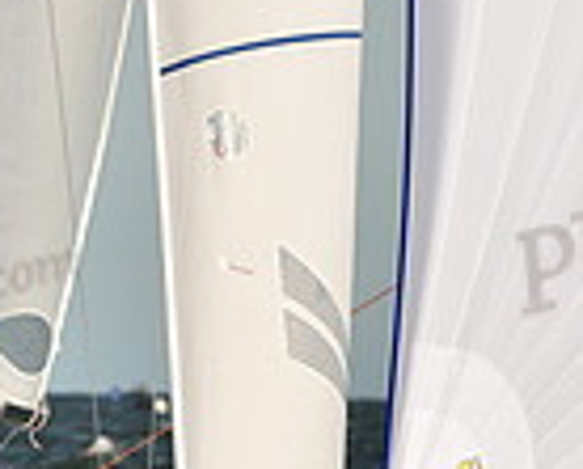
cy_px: 484
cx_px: 300
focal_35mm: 1181
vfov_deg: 1.3
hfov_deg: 1.6
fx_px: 20421
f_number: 7.1
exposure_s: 1/1250
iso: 320
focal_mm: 300
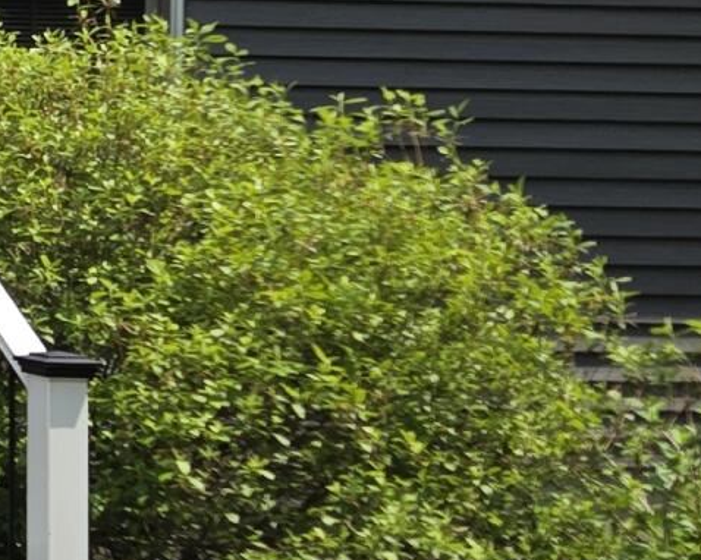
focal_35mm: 141
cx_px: -950
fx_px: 2924
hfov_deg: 11.5
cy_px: 97
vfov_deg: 10.9
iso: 25
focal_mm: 5.4
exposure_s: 1/1728
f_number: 1.8
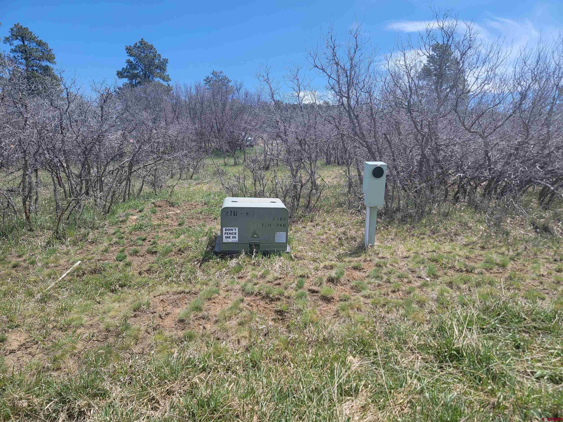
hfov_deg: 71.6
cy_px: 211
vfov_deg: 56.8
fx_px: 390
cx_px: 282
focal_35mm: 24
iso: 16
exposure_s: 1/664
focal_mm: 6.7
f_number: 1.8
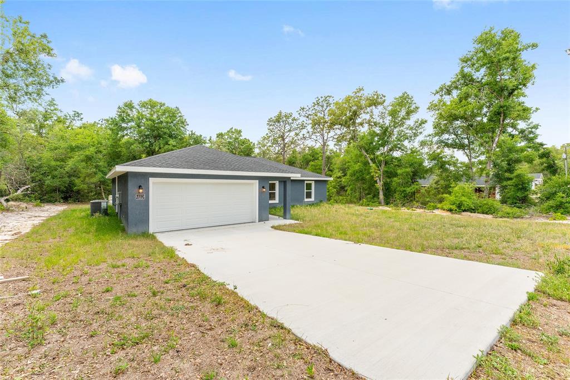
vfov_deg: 81.2
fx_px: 222
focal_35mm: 14
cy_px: 190
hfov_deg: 104.3
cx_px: 285
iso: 400
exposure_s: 1/800
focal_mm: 14
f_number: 7.1
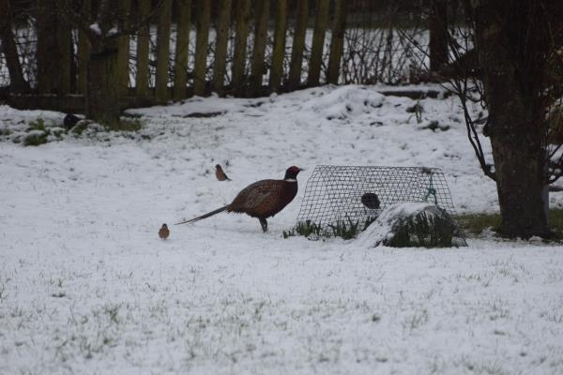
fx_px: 7037
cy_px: 188
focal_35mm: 450
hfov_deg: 4.6
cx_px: 282
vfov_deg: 3.1
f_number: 5.6
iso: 360
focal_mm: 300
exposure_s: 1/500
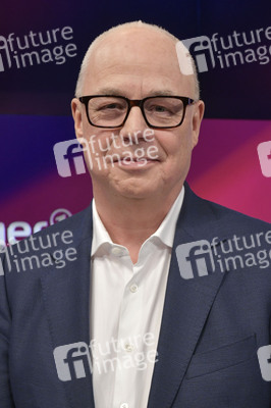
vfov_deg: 39.6
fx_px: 566
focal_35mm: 50
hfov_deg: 26.9
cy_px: 204
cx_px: 136
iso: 2500
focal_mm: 50
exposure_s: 1/200
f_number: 6.3
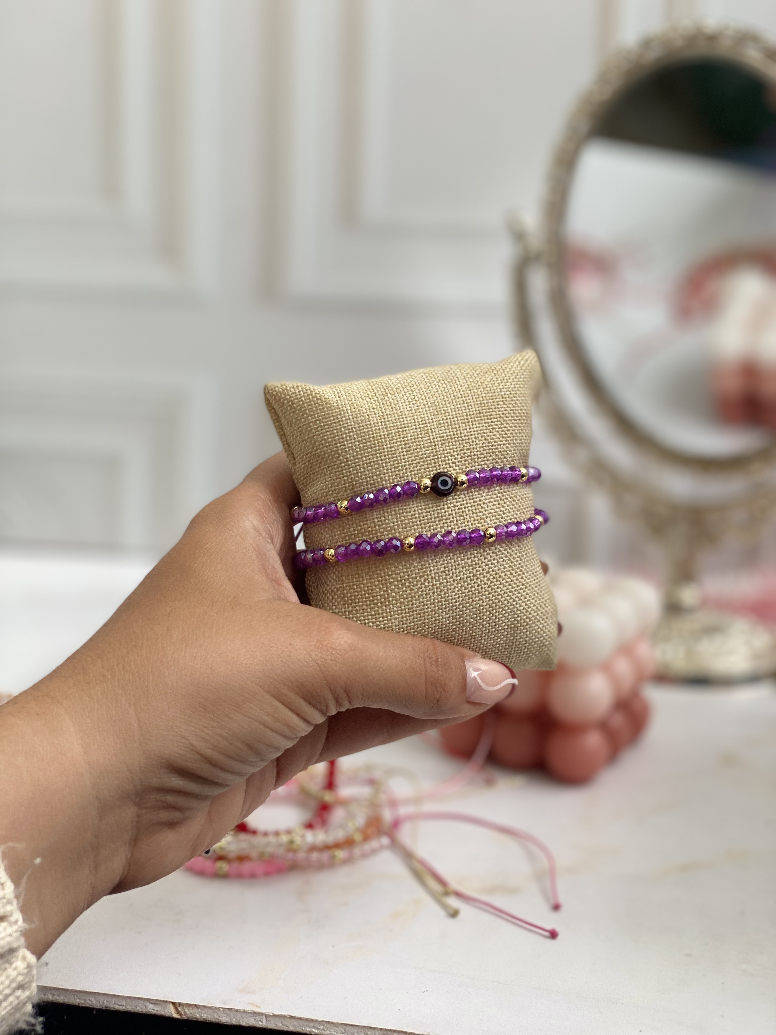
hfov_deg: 28.0
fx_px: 1554
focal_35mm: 52
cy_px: 518
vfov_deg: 36.8
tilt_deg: -13.3
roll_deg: -1.8
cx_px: 388
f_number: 2
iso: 50
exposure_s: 1/122
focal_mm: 6
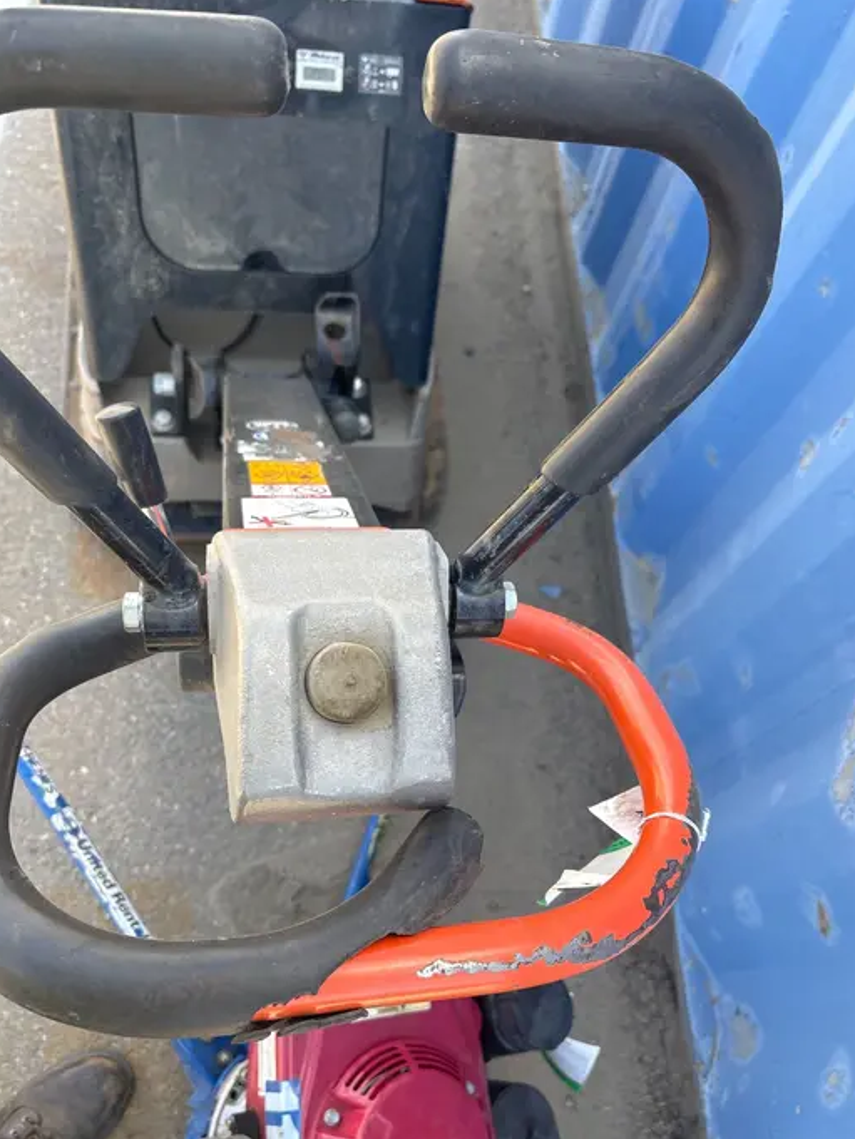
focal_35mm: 28
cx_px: 417
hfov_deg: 49.8
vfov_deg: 63.4
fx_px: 922
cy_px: 603
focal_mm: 5.96
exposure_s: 1/385
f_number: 1.6
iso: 50
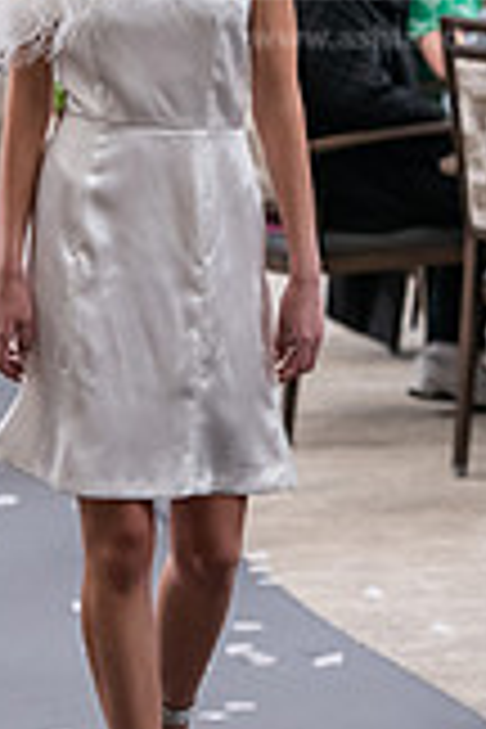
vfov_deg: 6.7
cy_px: 86
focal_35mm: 305
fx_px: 6176
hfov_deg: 4.5
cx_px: 144
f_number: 3.5
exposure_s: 1/200
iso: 1600
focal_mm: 110
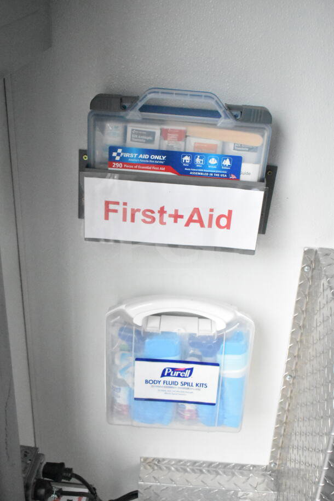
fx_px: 584
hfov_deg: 31.9
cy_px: 250
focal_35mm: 42
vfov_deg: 46.4
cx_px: 167
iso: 14400
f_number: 4.2
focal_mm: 28
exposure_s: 1/4000
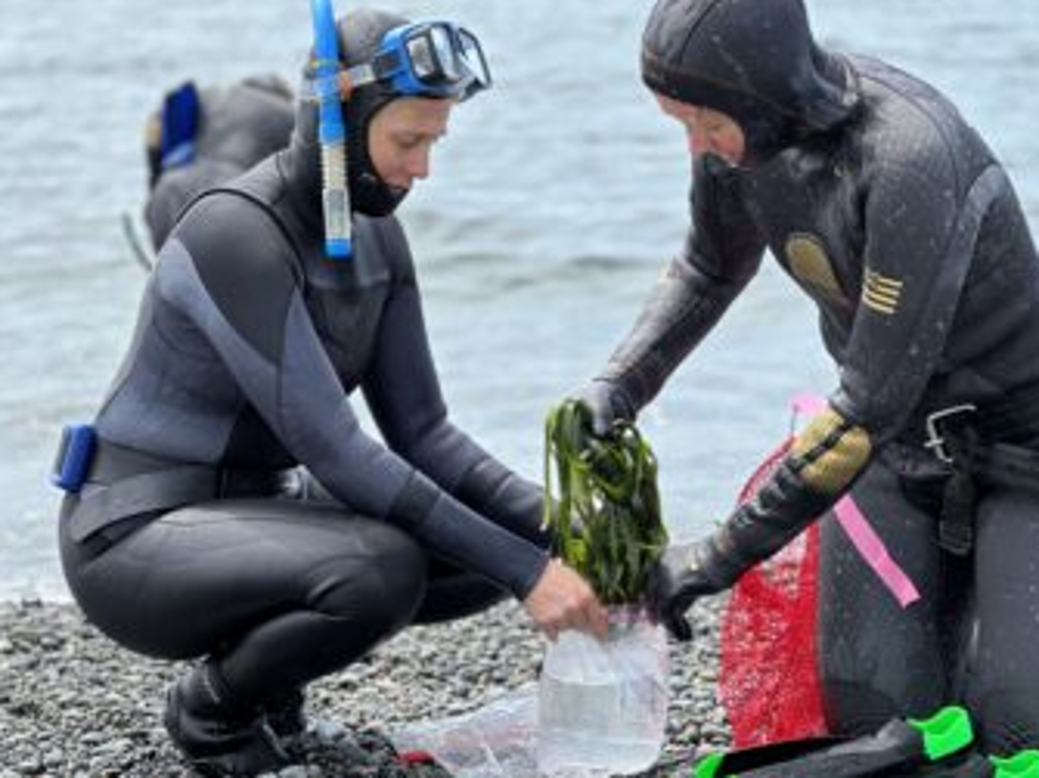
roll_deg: +0.8
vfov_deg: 16.0
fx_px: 2760
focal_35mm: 92
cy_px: 443
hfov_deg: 21.3
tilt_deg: -11.5
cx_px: 583
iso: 32
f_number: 2.8
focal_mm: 9
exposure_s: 1/440
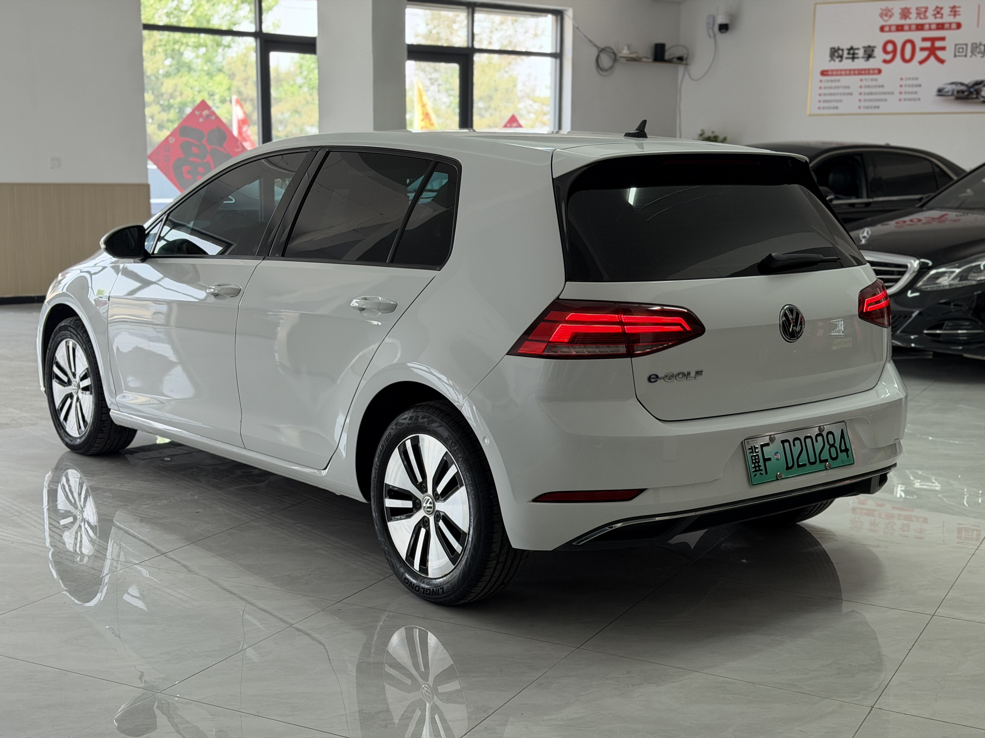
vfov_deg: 30.3
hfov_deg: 39.7
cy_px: 369
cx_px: 492
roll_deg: -0.9
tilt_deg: -9.6
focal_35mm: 48
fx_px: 1366
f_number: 1.78
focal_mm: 6.76
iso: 125
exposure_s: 1/204
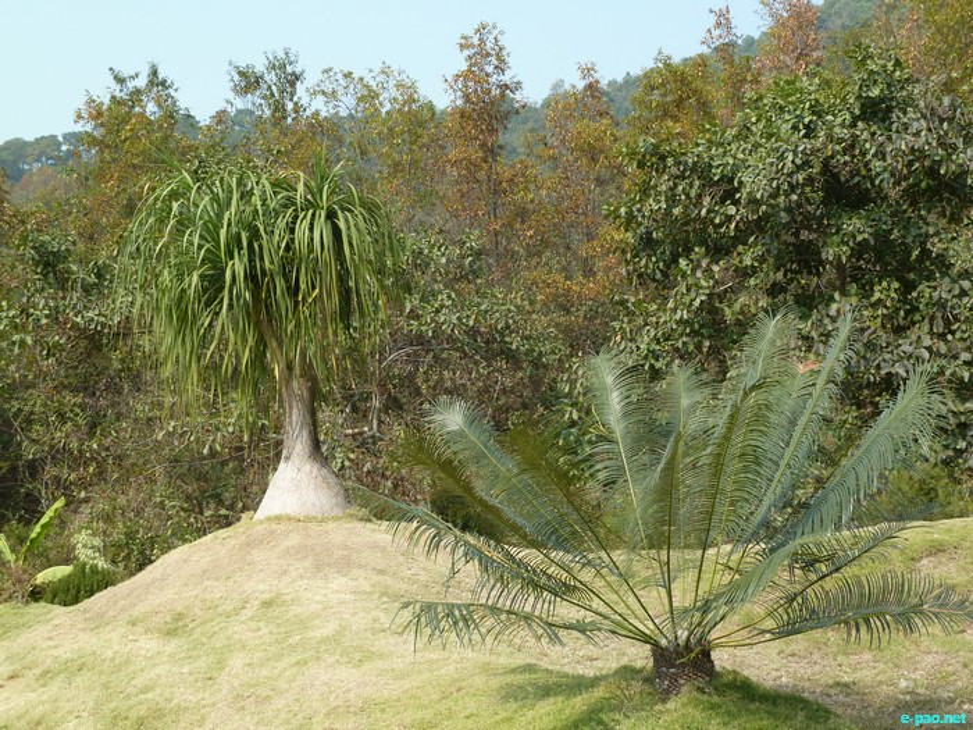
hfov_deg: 34.9
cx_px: 486
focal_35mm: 55
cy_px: 365
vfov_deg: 26.6
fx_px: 1546
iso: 80
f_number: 3.9
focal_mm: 9.1
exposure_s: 1/320
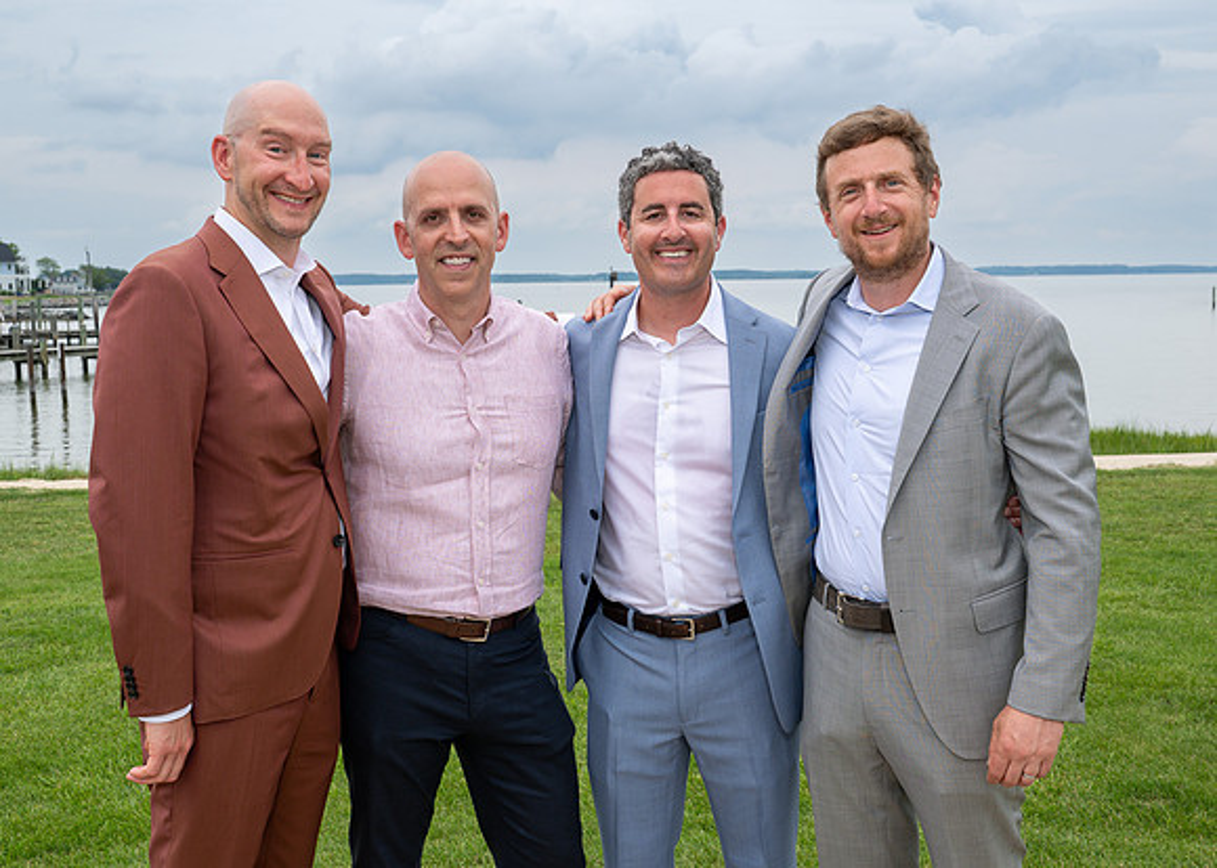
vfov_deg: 34.6
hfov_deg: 47.2
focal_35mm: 40
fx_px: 1392
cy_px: 419
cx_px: 579
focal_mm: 35
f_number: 8
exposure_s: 1/250
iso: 160
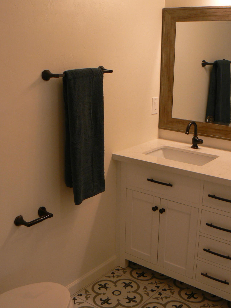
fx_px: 383
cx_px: 99
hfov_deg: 33.5
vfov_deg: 43.8
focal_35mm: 43
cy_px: 147
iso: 80
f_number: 2.8
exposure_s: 1/40
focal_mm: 6
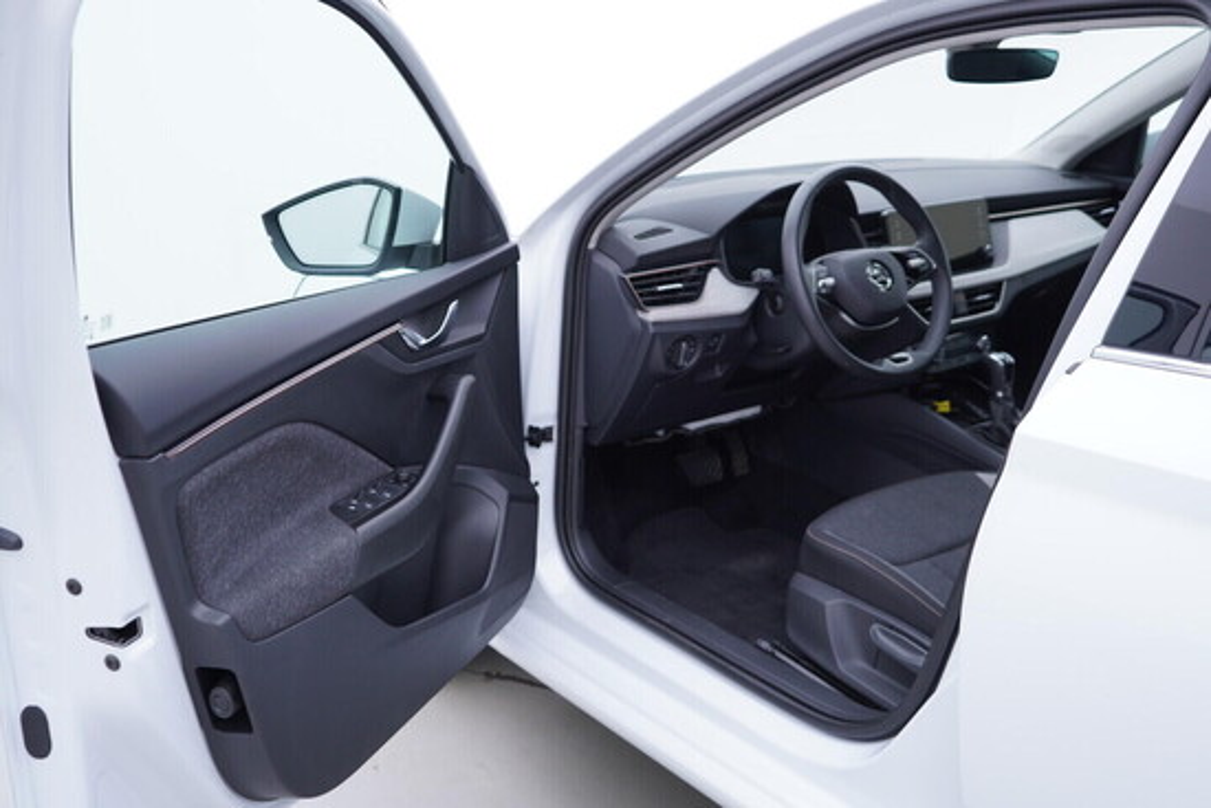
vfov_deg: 36.9
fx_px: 1211
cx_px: 606
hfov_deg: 53.1
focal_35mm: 36
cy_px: 404
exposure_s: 1/40
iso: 125
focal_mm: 24
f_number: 3.2
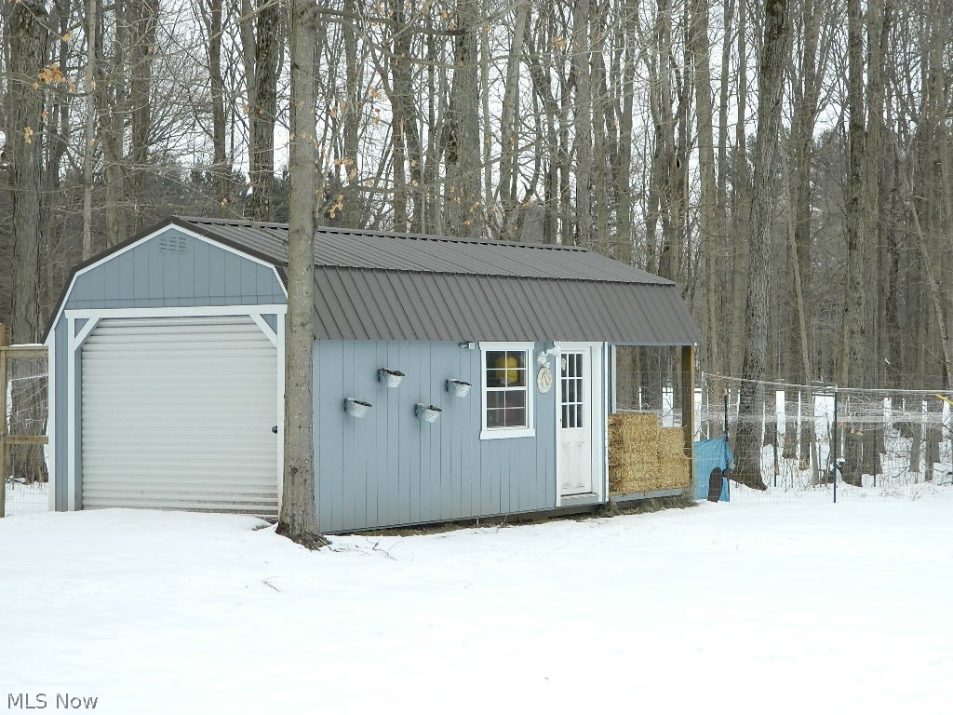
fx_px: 2313
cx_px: 476
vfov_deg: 17.6
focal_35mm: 84
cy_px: 358
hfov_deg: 23.3
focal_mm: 15.1
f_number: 4.2
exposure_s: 1/200
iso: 80
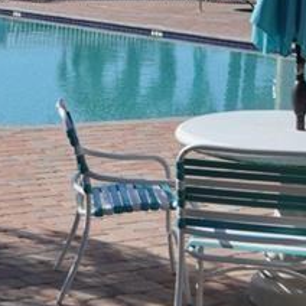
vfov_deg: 13.6
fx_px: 1250
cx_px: 9
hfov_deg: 13.8
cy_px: -39
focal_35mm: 125
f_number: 10
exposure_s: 1/400
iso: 200
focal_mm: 26
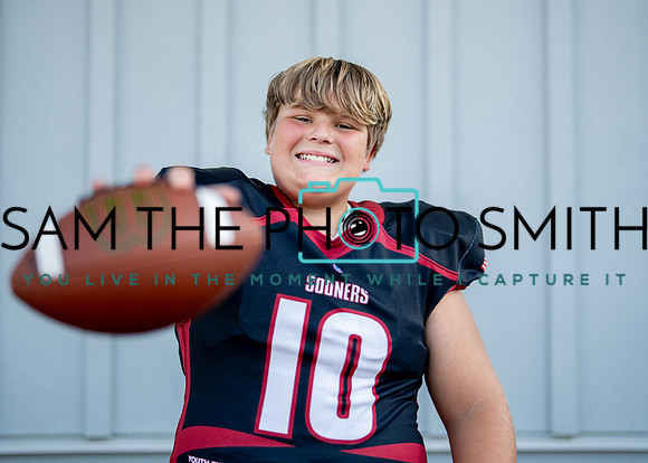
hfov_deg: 32.6
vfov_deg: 23.5
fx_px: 1110
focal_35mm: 60
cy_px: 208
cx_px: 332
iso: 160
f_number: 1.2
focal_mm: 50
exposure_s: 1/2500
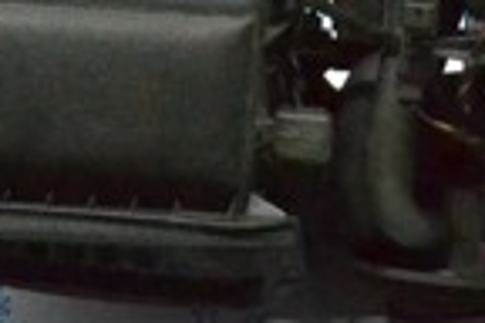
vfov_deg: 11.2
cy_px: -91
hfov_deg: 16.4
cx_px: 569
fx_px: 1617
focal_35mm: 120
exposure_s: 1/160
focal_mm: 18
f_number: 11
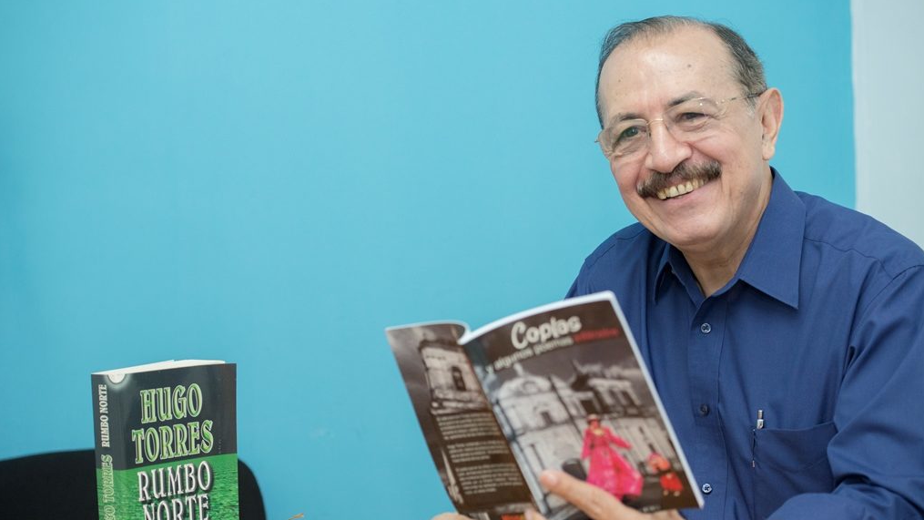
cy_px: 263
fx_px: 1813
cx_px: 463
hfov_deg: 28.6
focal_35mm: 74
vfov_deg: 16.3
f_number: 4
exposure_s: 1/125
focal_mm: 70
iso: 2000
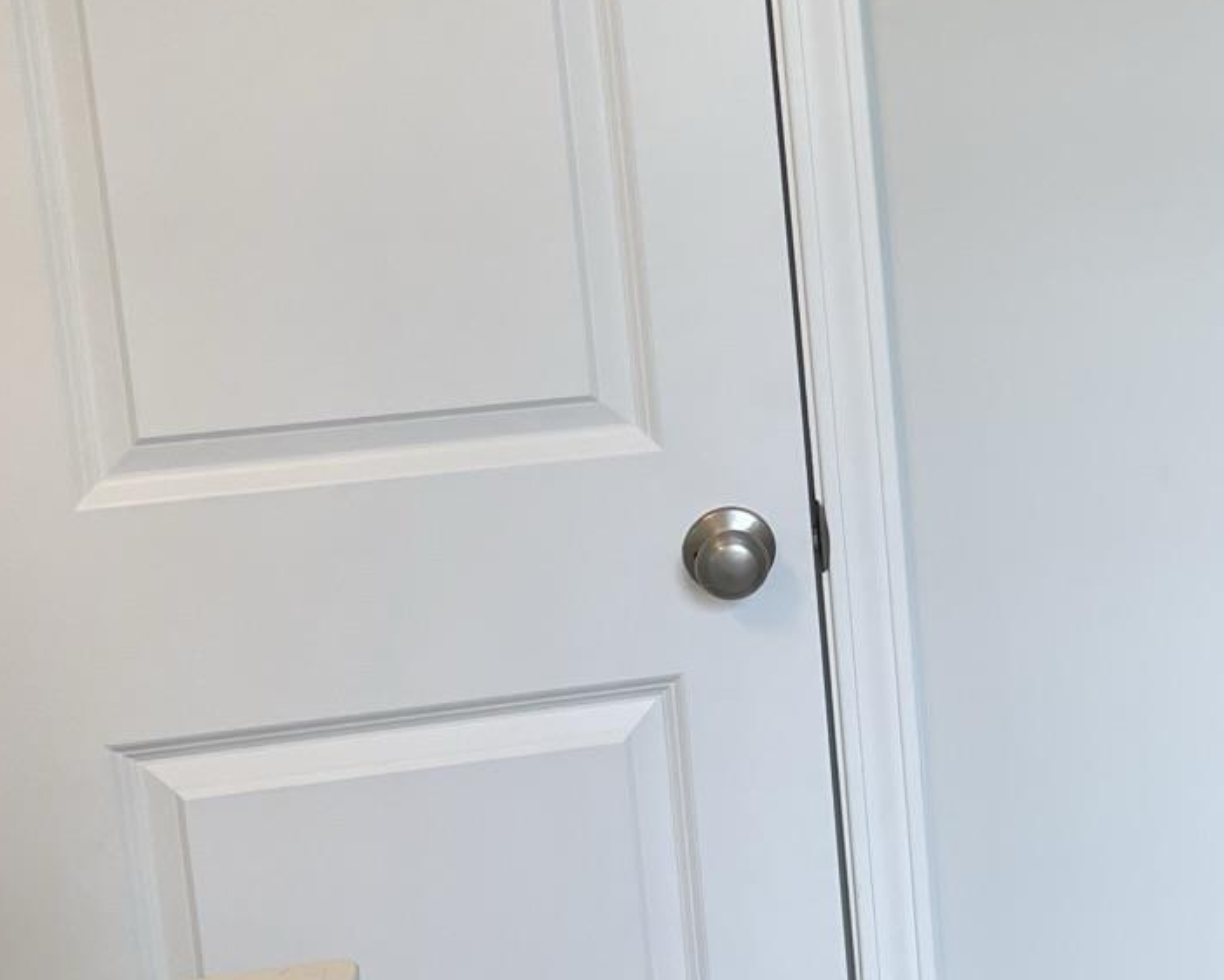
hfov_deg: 23.4
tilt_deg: -7.9
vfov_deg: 20.6
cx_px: 1489
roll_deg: +3.6
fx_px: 2681
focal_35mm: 74
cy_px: 256
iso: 40
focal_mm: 4.2
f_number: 1.6
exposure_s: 1/120
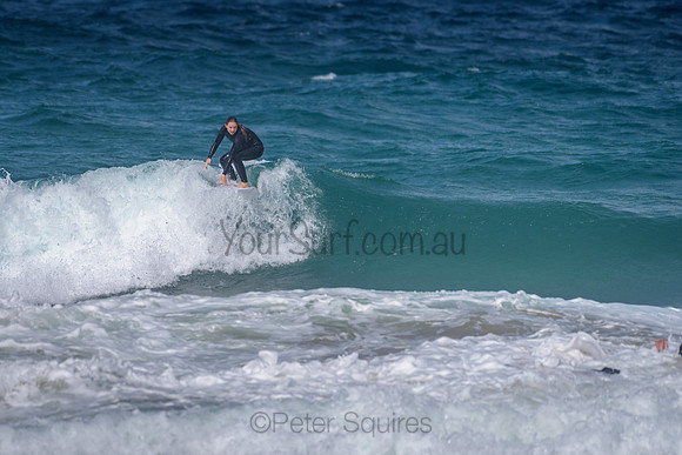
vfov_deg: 2.2
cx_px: 279
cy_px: 195
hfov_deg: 3.4
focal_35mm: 613
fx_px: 11622
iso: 80
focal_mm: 500
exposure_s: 1/2000
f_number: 5.6
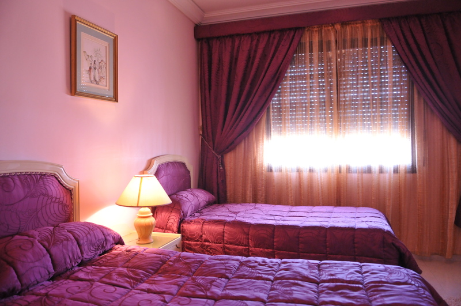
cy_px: 153
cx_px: 230
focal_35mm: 26
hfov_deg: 70.5
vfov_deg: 50.3
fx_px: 326
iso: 1000
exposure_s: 1/60
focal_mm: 17
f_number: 2.8
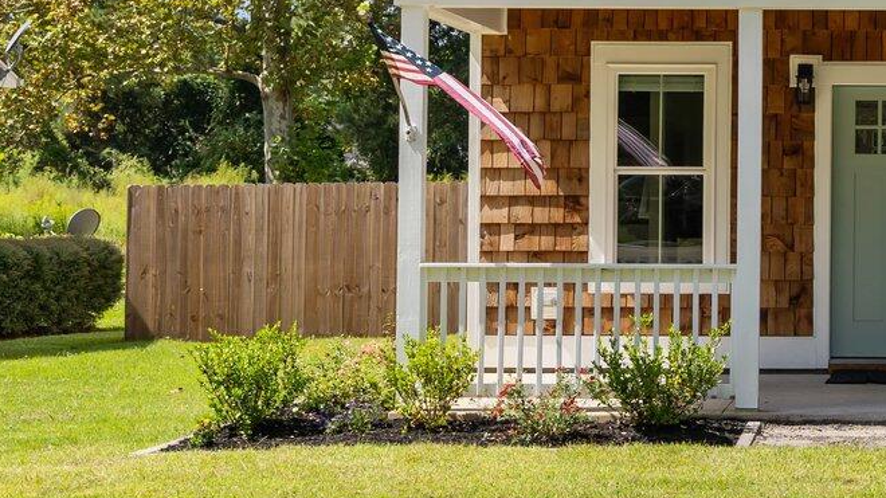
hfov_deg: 22.4
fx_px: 2138
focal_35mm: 91
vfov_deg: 13.3
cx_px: 916
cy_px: 139
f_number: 5
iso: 100
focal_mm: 28
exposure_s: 1/500
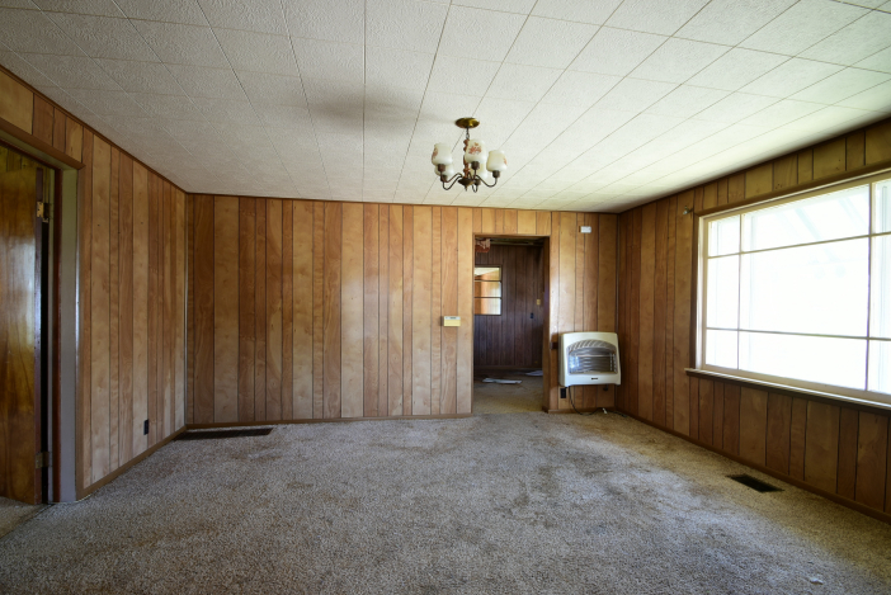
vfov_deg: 73.8
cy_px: 313
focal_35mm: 16
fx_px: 396
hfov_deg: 96.7
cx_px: 440
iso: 100
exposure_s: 1.3
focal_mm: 10
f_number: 10
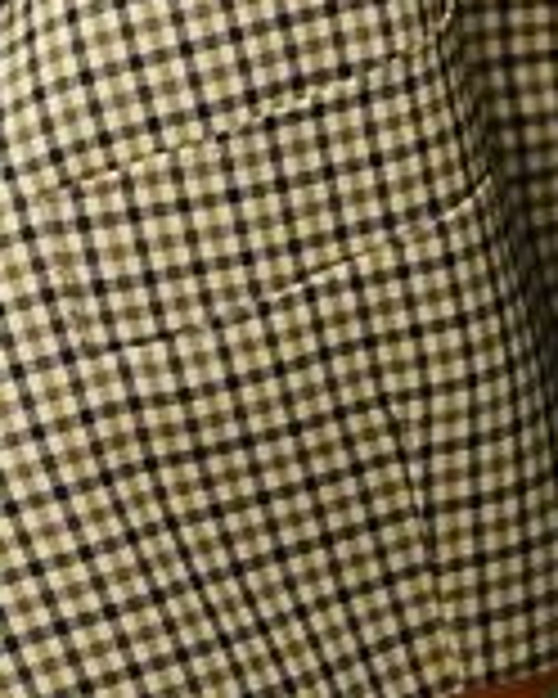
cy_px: -988
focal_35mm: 580
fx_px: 11973
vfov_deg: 3.3
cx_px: -342
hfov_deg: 2.7
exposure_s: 1/200
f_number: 1.8
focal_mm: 85
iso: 8000
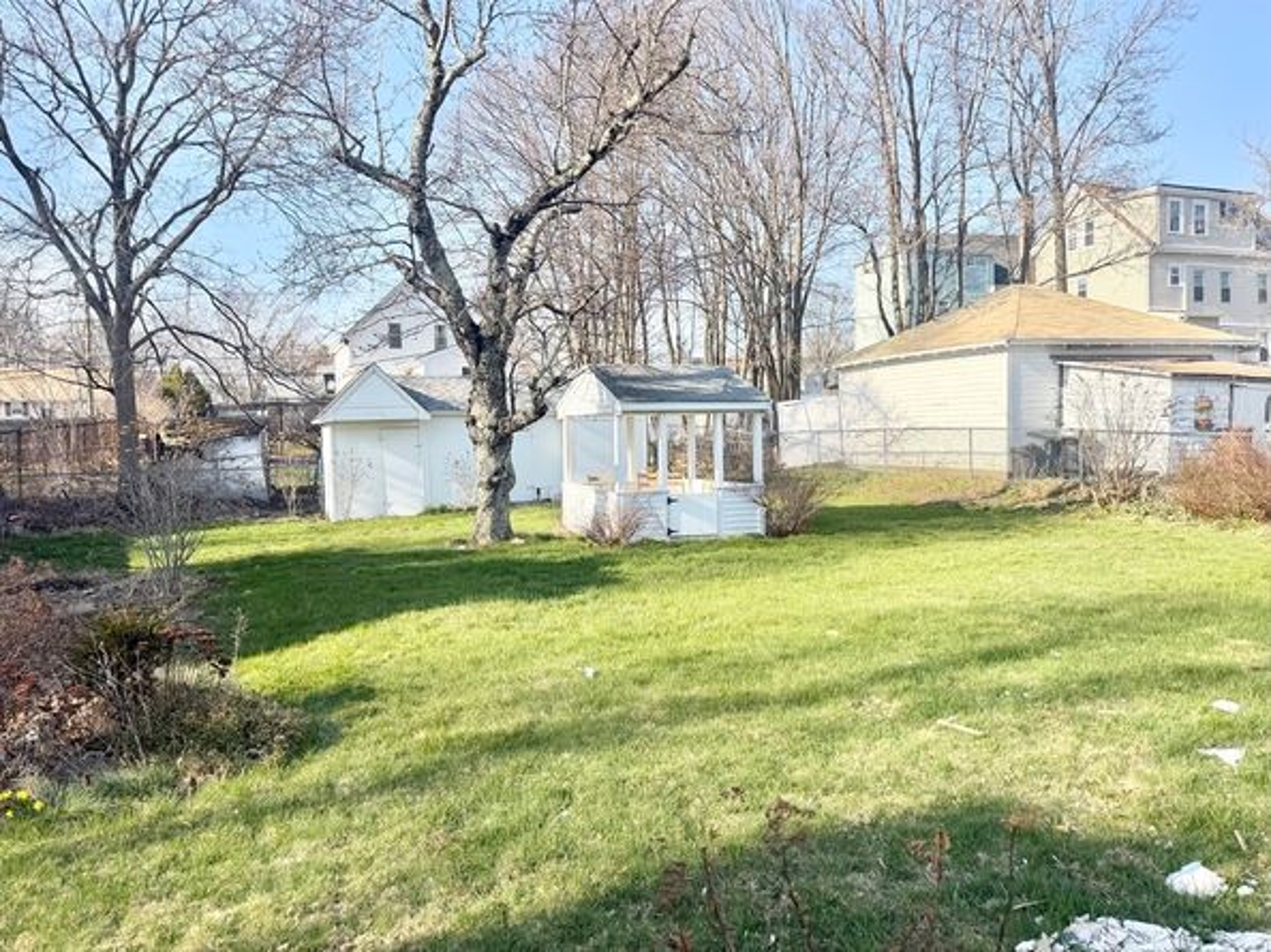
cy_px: 476
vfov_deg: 56.8
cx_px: 636
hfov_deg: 71.6
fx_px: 881
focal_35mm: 24
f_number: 1.78
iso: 100
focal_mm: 6.76
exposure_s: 1/3279
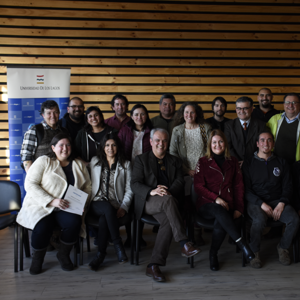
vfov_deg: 33.0
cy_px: 150
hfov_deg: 32.7
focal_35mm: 52
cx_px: 201
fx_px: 506
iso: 400
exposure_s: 1/60
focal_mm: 27
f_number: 4
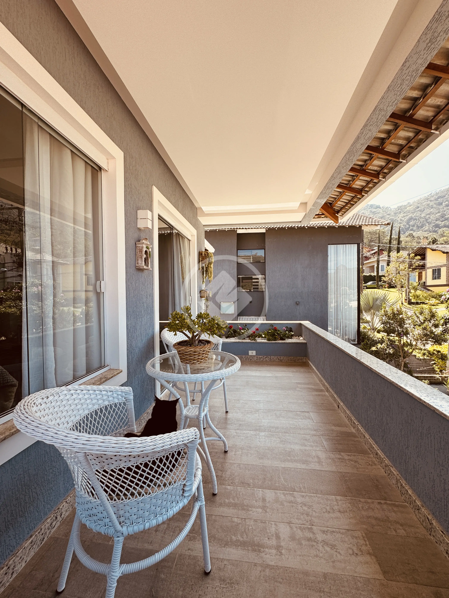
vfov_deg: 102.1
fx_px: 242
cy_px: 299
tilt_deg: -0.7
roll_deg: +0.5
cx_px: 224
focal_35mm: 14
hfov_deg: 85.7
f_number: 2.2
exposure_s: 1/332
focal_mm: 2.22
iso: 40
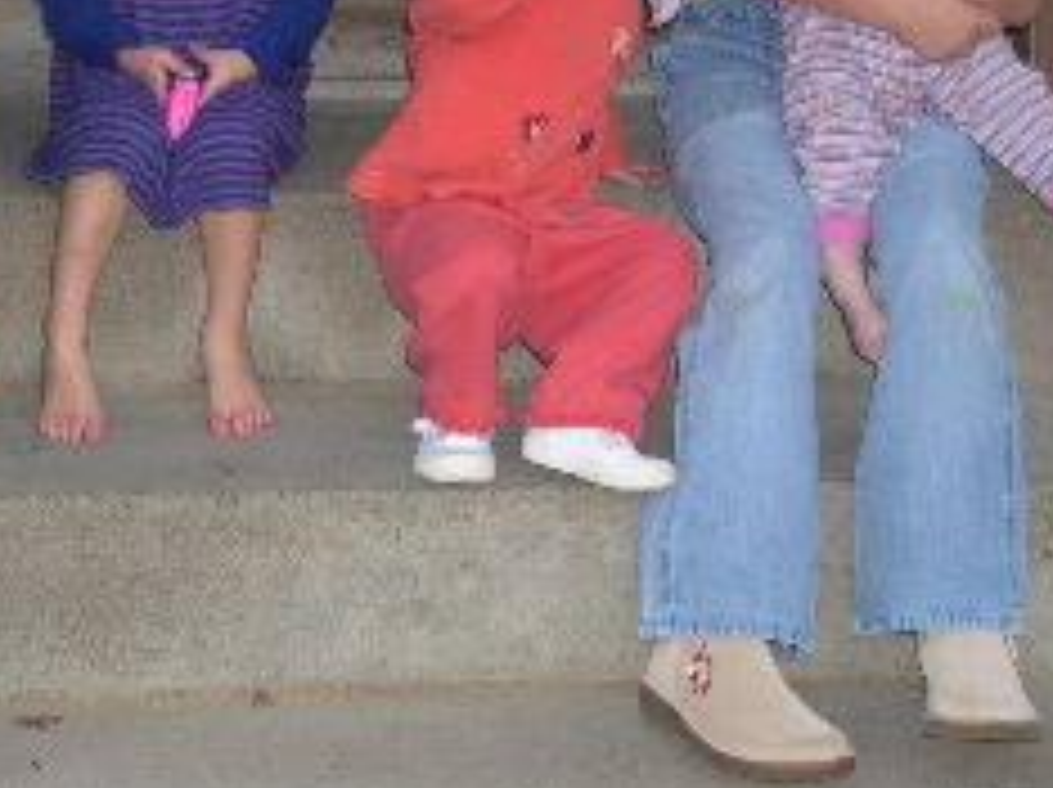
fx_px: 3039
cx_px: 212
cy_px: 61
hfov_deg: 19.5
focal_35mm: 100
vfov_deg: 14.6
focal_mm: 11.1
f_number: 3.2
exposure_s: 1/60
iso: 188
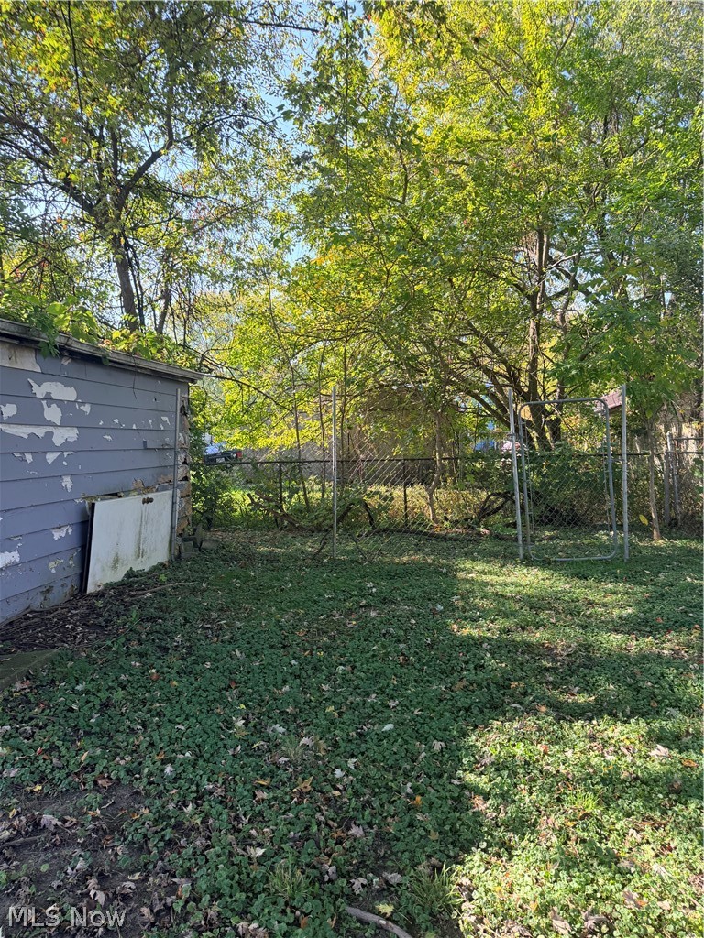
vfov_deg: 71.6
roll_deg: +1.9
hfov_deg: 56.8
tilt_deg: -2.3
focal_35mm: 24
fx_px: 651
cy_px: 469
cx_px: 352
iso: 100
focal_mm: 6.76
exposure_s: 1/683
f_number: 1.78
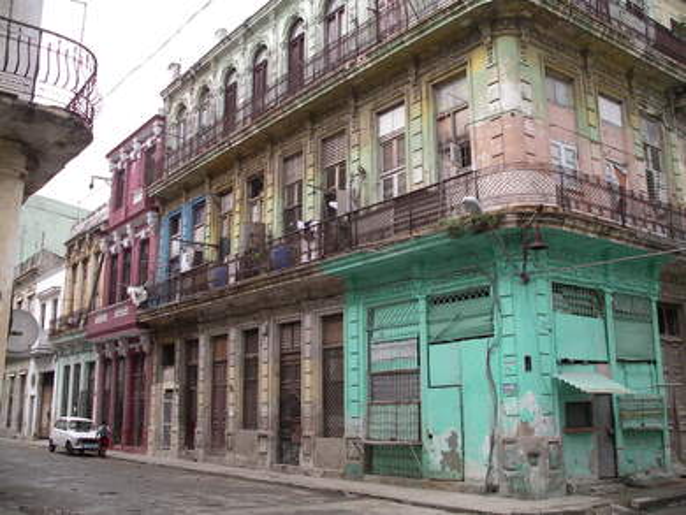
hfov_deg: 50.1
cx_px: 343
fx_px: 734
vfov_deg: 38.7
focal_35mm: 37
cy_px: 258
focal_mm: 7.8
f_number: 3.5
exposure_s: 1/200
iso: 80
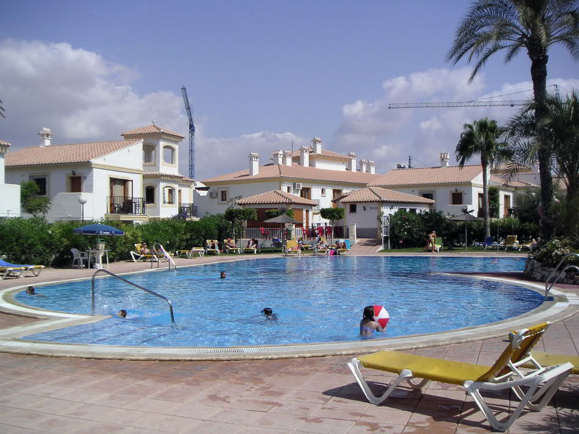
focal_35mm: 37
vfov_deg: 38.6
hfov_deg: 50.1
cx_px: 290
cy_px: 217
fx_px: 619
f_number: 6.7
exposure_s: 1/350
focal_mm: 5.7
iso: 50
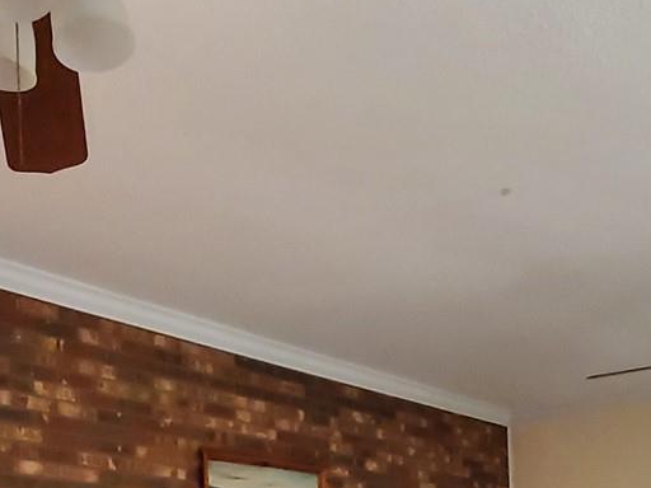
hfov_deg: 36.8
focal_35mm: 52
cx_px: 336
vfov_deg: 24.4
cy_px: 638
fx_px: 978
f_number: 2.2
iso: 500
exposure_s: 1/30
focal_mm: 1.8
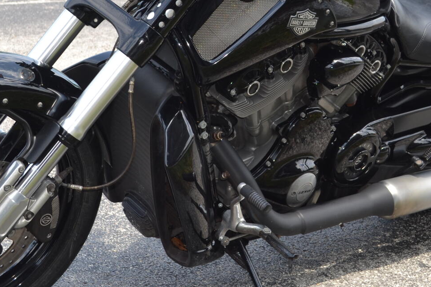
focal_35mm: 87
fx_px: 1042
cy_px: 80
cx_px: 199
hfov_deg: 23.4
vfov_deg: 15.7
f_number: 5
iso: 100
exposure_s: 1/200
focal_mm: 28
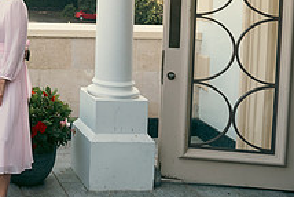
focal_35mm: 65
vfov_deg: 20.1
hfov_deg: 26.4
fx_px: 531
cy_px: -14
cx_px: -87
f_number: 6.3
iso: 320
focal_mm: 24
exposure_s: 1/160
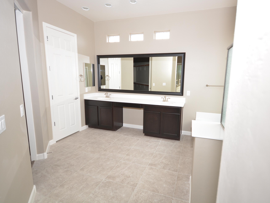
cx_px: 149
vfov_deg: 69.9
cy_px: 98
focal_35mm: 19
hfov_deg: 85.7
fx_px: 145
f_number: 4.2
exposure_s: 1/60
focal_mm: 11
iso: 360
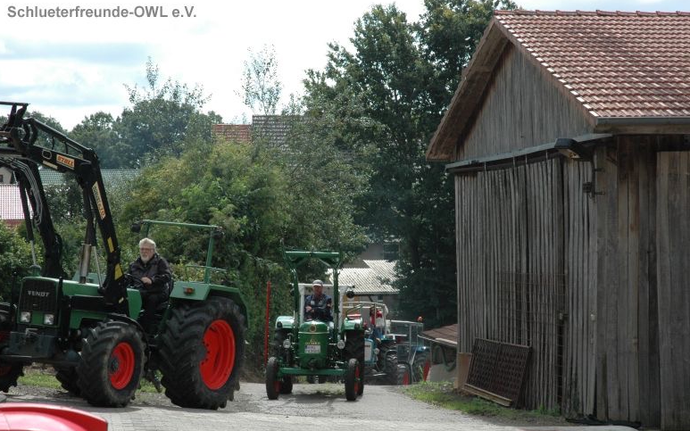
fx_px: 1843
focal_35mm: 98
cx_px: 354
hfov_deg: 21.2
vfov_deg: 13.3
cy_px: 233
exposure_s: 1/400
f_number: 10
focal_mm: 62
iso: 400
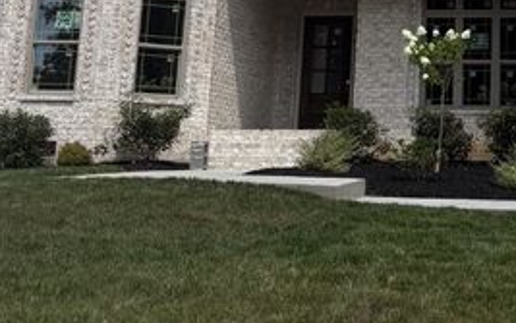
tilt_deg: +16.5
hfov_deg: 22.8
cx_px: 491
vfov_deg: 13.8
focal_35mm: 88
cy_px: -181
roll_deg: -0.8
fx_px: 1238
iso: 50
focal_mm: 5.96
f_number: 1.6
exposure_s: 1/4065
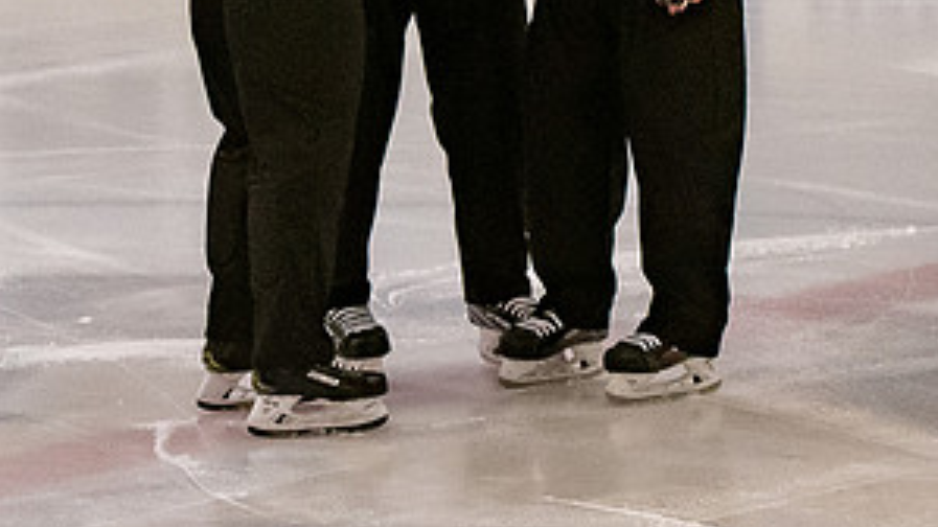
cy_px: -270
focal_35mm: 368
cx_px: 479
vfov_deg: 3.3
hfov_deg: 5.9
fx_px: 9150
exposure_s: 1/800
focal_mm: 82
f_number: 3.2
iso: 2000
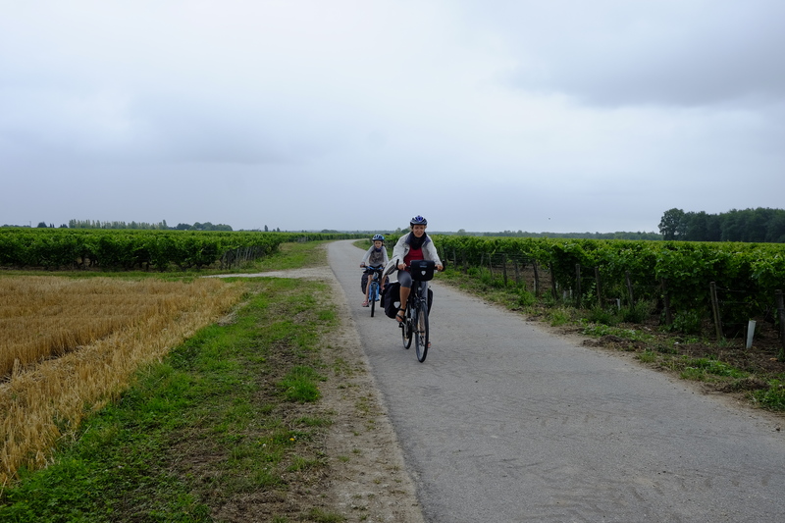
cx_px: 392
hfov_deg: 54.4
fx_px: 763
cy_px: 262
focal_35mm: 35
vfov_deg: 37.8
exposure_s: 1/125
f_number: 8
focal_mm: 23
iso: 400
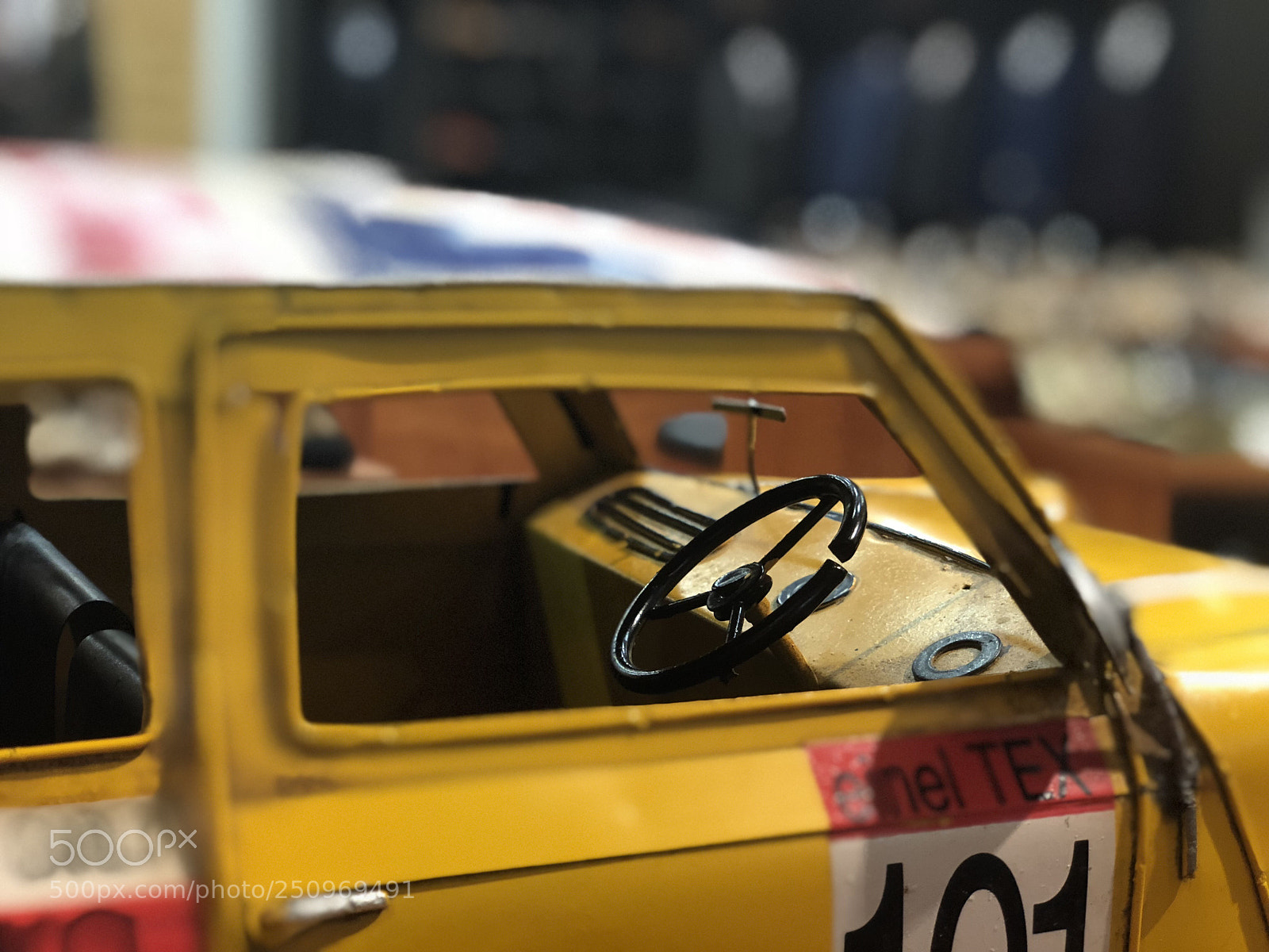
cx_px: 634
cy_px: 476
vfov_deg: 28.0
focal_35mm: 52
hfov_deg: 36.8
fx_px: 1906
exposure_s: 1/50
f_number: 2.4
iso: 200
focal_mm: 6
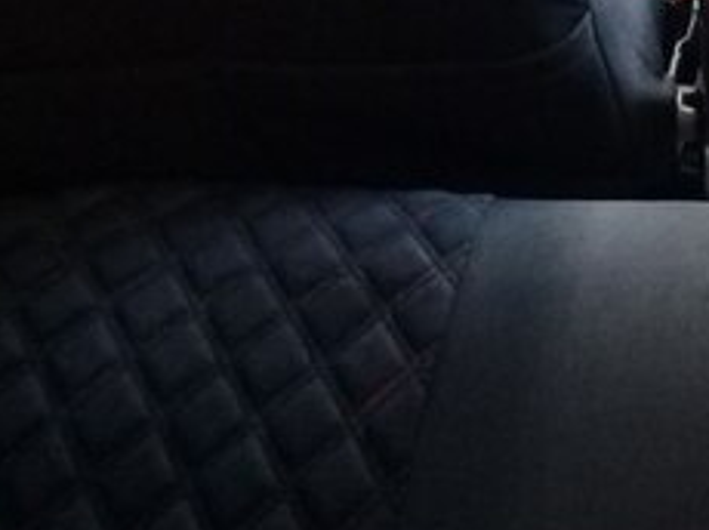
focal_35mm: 89
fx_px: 1821
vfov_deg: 16.1
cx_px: 811
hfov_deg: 20.8
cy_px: -57
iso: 200
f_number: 2.2
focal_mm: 3.3
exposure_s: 1/17
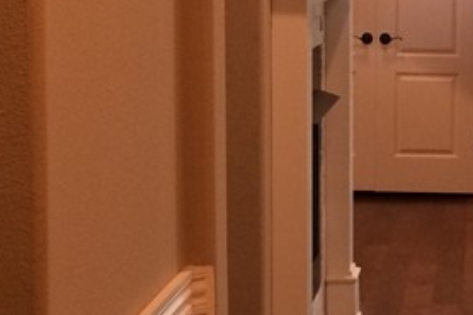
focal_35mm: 111
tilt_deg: -6.2
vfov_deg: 12.3
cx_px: 437
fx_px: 1457
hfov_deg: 18.1
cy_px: 111
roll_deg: -0.5
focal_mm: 4.15
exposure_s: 1/30
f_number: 2.2
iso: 200
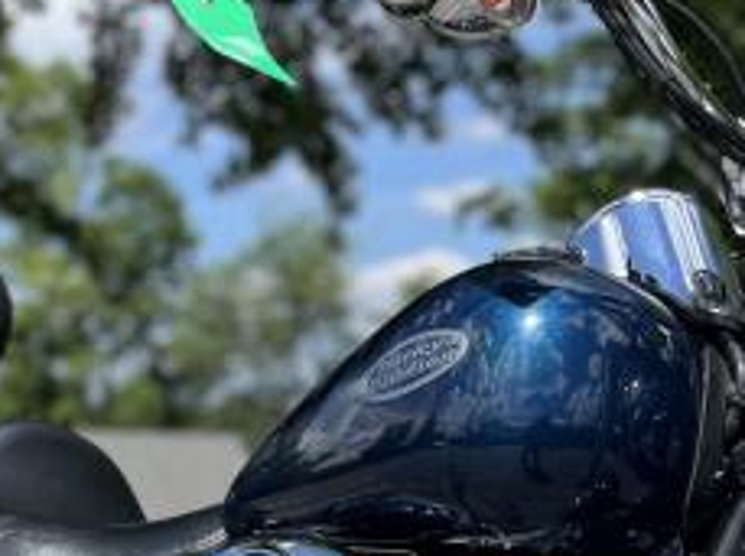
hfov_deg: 20.9
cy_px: 797
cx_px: 745
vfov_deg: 15.2
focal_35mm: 91
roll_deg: -0.1
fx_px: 1955
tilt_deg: -10.6
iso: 50
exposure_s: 1/2463
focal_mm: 5.1
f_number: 1.6
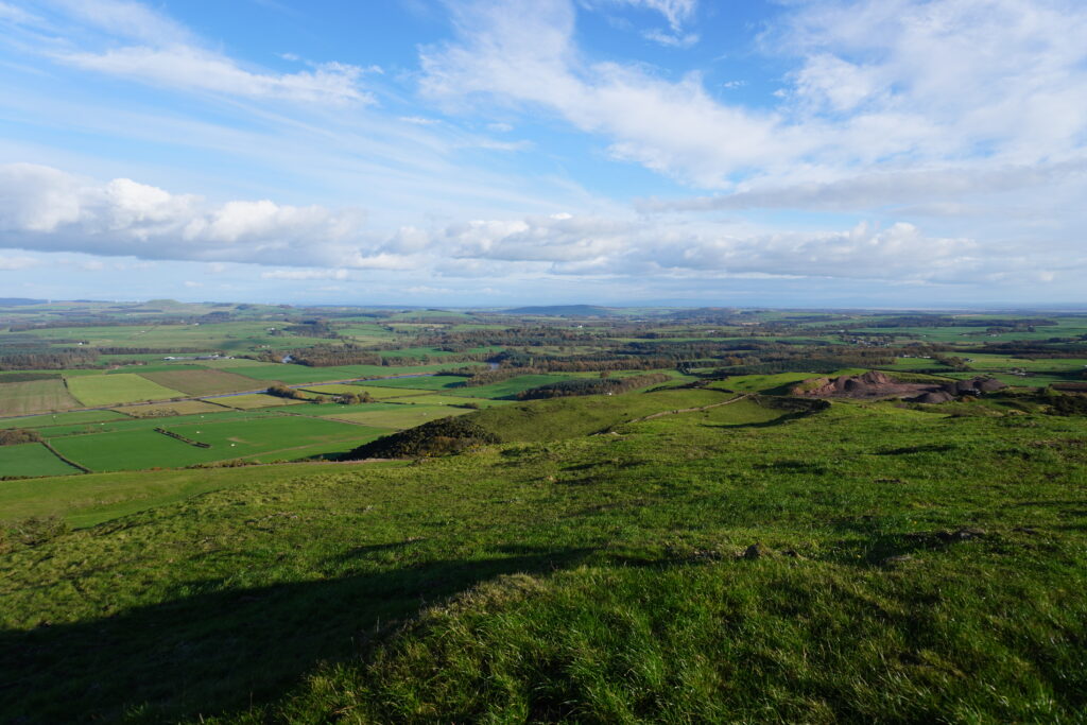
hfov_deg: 73.7
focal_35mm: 24
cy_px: 362
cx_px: 544
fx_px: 725
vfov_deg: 53.1
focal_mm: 16
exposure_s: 1/640
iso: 100
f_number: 5
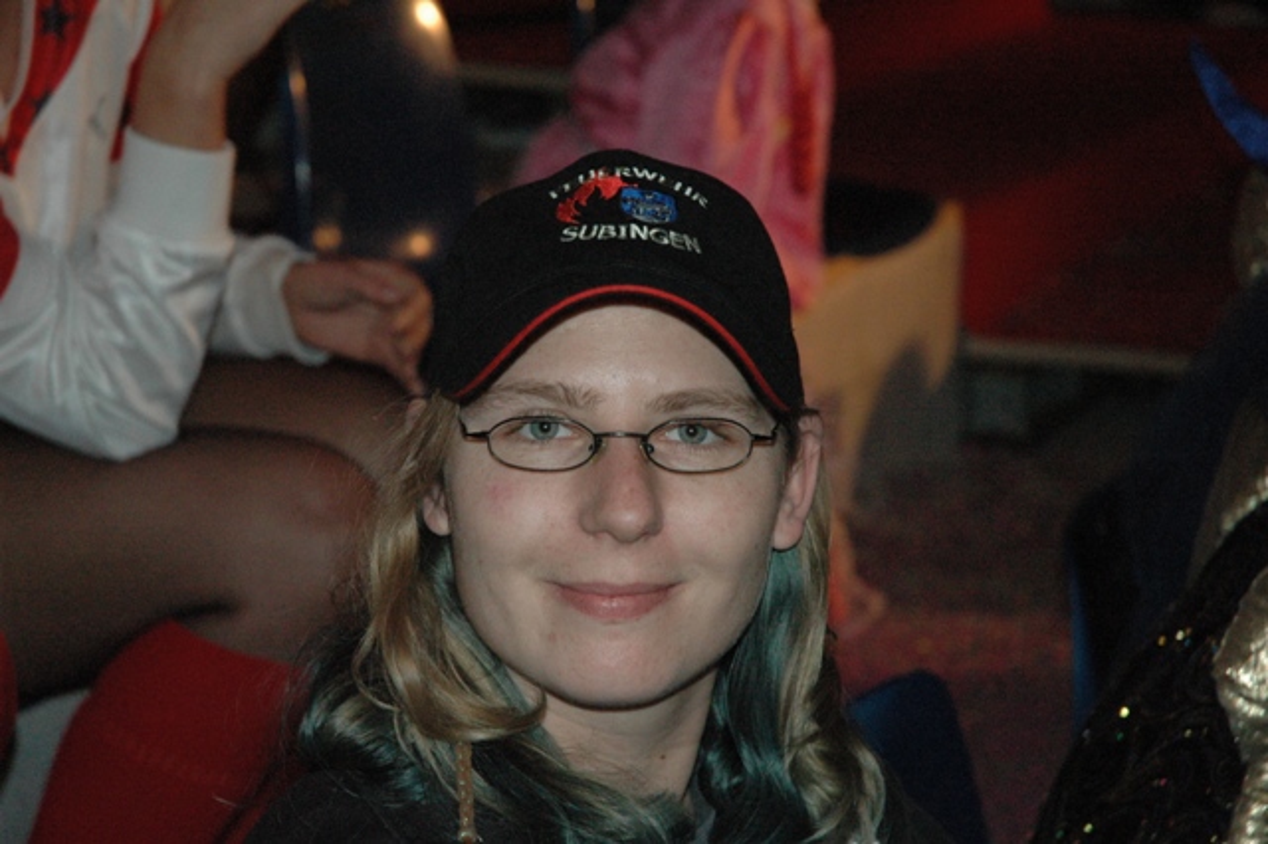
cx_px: 634
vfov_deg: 13.0
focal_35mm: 105
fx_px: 3696
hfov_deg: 19.5
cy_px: 422
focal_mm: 70
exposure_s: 1/60
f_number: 5
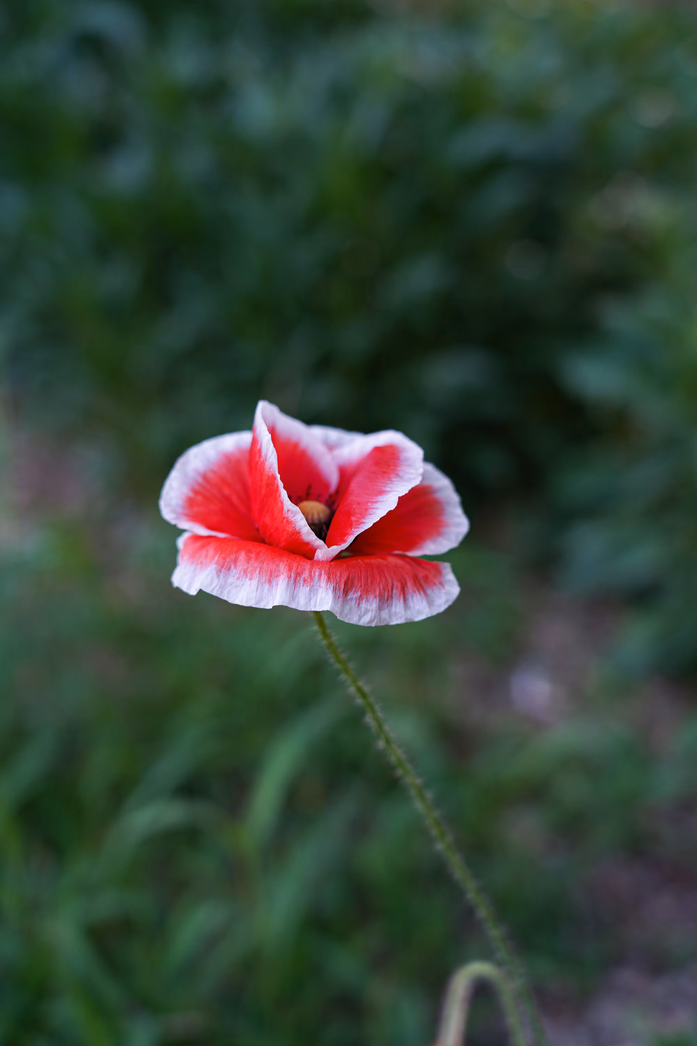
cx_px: 348
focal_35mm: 54
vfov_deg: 36.9
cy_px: 523
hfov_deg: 25.1
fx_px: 1568
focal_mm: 54
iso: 200
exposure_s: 1/125
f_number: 4
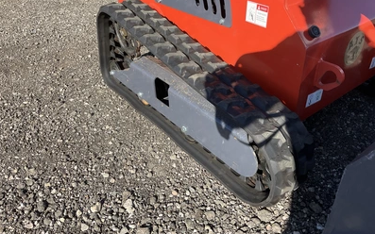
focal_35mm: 31
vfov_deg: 40.5
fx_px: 317
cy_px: 99
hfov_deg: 61.2
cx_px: 187
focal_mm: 3
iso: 25
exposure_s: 1/804
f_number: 1.8
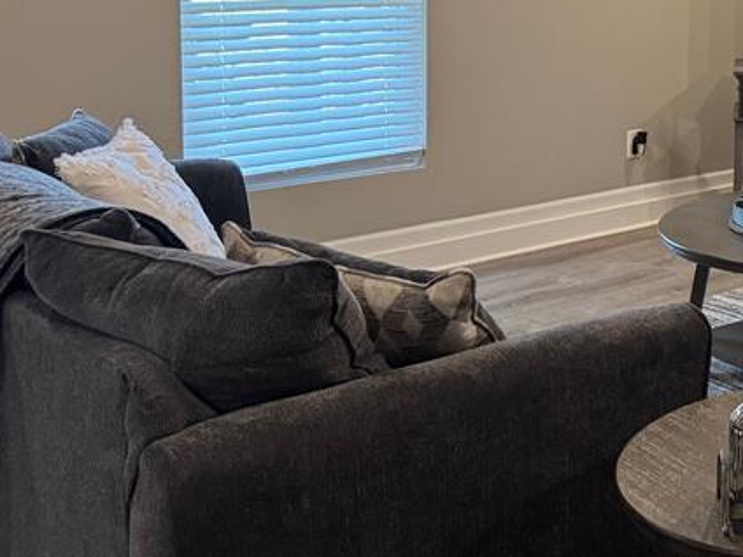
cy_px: 23
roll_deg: -1.1
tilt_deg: -5.2
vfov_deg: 24.3
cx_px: 857
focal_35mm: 58
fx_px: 1245
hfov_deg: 29.3
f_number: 1.78
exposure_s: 1/60
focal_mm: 6.76
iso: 800
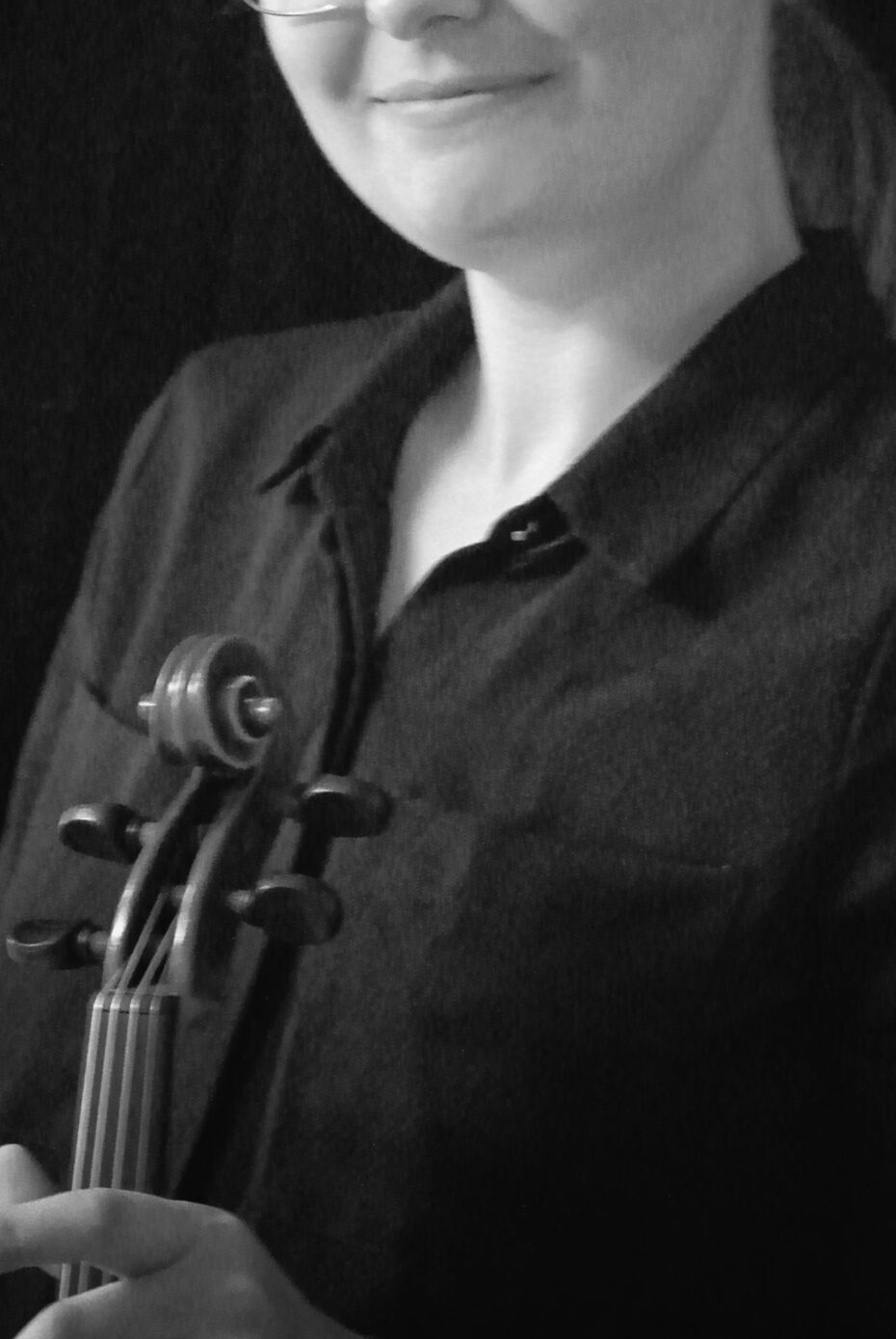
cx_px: 540
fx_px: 5695
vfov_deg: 13.3
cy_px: 279
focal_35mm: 153
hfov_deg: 9.0
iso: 6400
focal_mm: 30.9
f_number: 3.8
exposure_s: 1/50
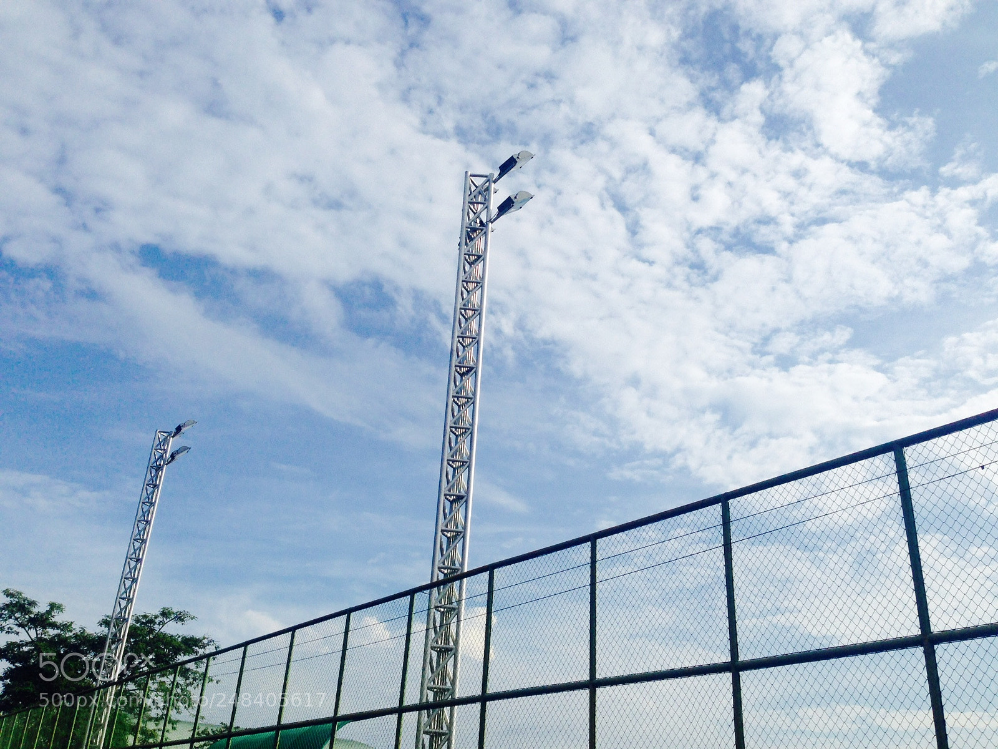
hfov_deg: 55.4
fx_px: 951
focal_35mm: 33
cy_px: 374
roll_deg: -4.9
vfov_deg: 42.9
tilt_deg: +27.2
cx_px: 499
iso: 50
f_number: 2.4
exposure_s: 1/4184
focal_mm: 4.12
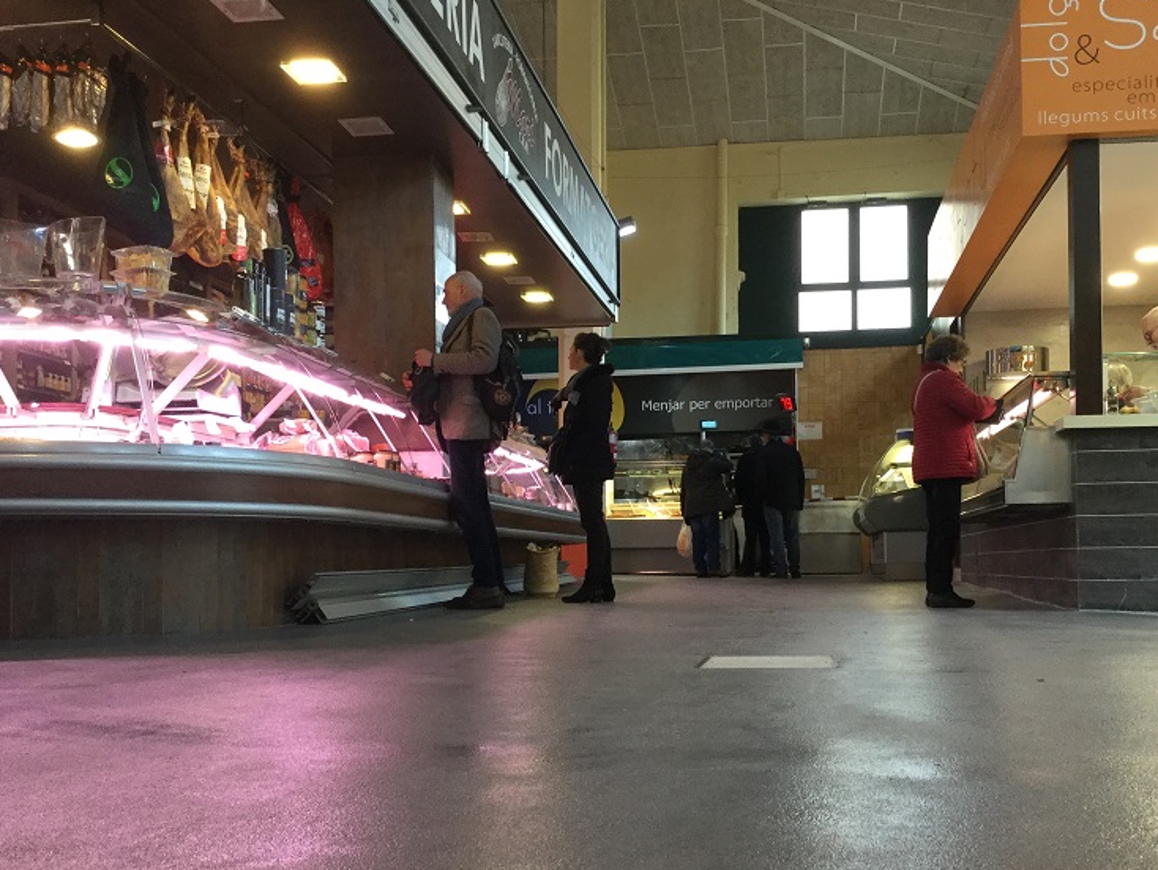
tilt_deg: -1.0
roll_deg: +0.4
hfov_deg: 48.9
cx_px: 631
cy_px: 528
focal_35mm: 38
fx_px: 1272
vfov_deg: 37.6
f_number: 2.4
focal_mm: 3.3
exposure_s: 1/33
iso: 100
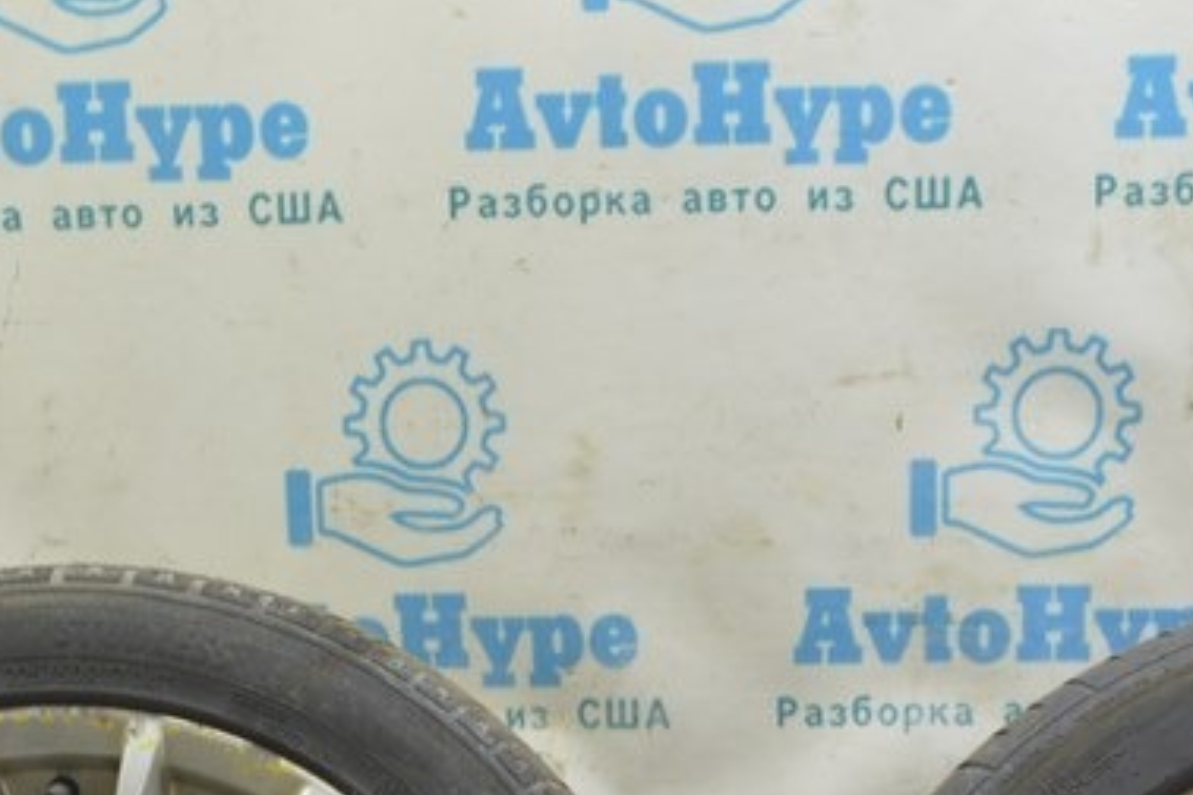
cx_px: 735
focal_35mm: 73
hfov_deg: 27.6
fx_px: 2419
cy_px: 1046
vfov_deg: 17.5
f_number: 5.6
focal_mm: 18
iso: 400
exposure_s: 1/20
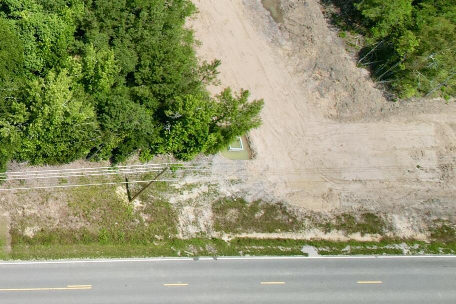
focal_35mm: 72
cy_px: -51
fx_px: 912
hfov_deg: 22.0
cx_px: -271
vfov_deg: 18.1
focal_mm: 8.38
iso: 120
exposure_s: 1/2500
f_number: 2.8
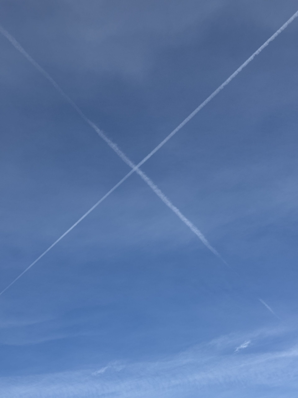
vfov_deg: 39.7
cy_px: 199
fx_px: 551
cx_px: 149
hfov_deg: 30.3
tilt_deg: +39.6
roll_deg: +2.5
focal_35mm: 48
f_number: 1.78
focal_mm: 6.76
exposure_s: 1/4310
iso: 64
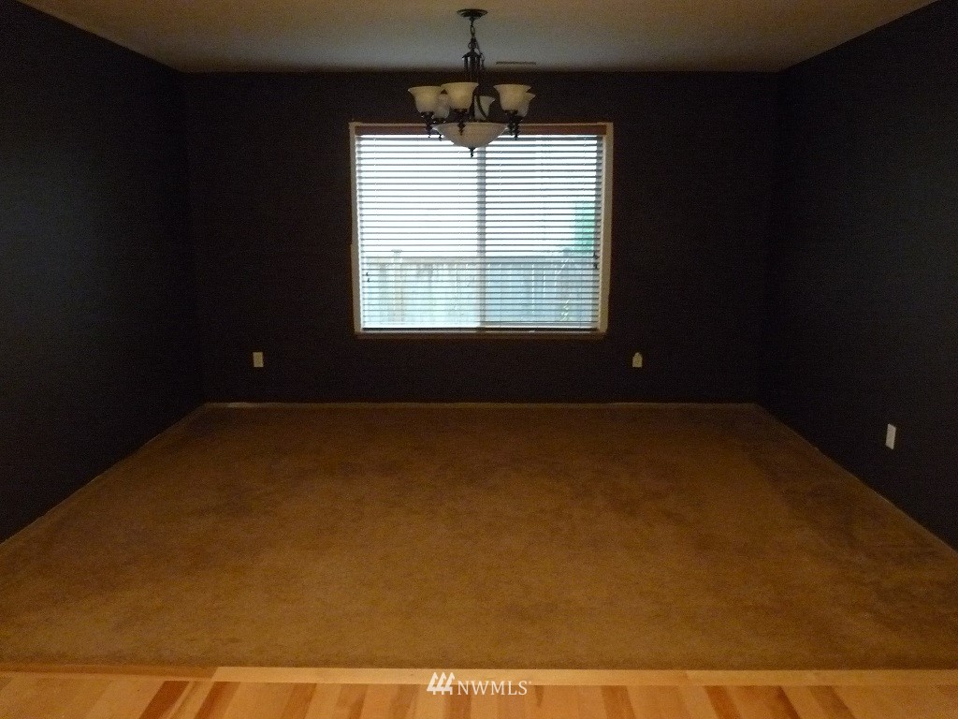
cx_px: 479
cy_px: 360
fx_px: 747
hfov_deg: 65.3
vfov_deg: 51.4
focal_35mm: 27
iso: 800
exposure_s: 1/13
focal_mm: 4.8
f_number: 2.8
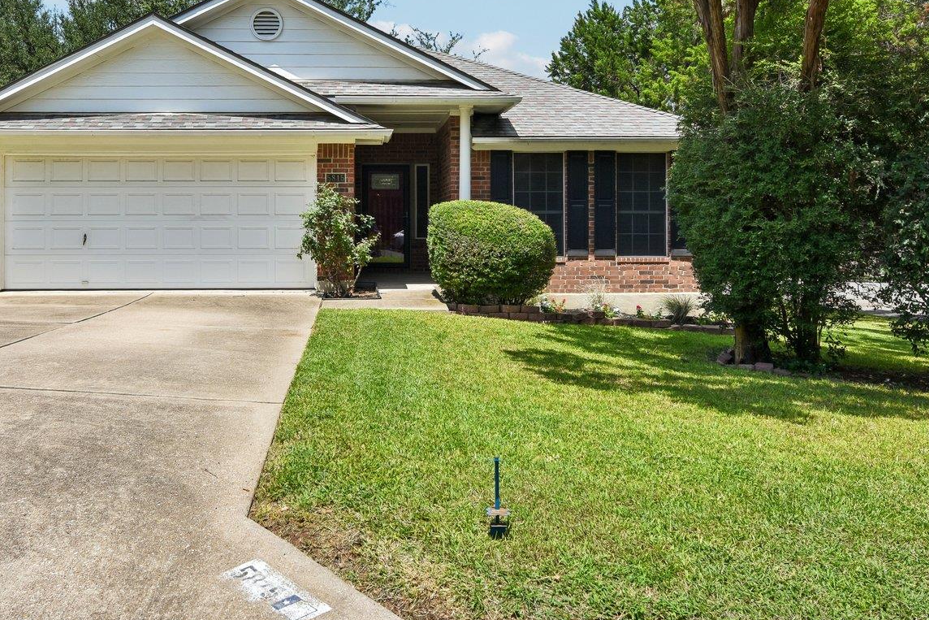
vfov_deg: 38.6
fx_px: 877
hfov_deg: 55.4
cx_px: 377
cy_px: 233
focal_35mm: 34
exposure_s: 1/320
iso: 100
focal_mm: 19
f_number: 8
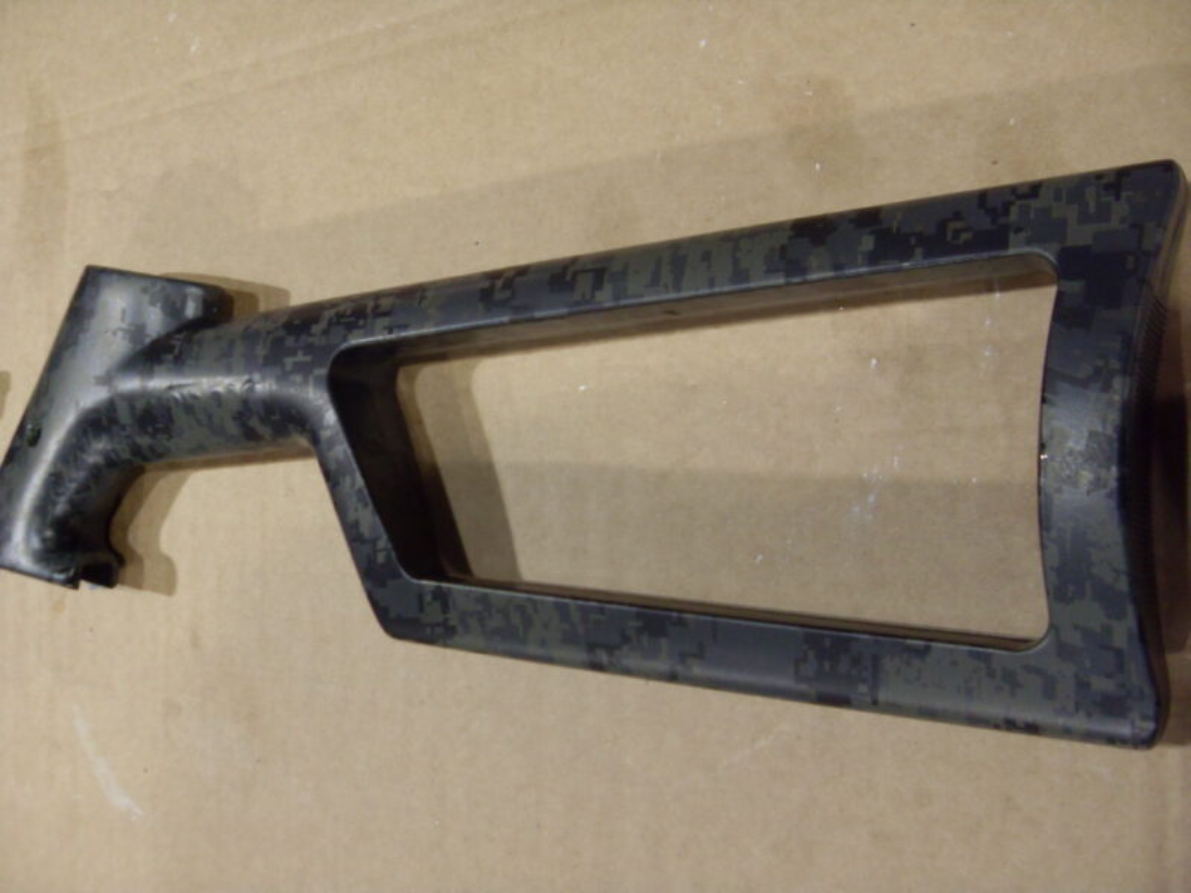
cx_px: 596
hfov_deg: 52.6
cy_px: 446
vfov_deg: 40.7
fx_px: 1204
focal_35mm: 35
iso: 200
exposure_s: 1/30
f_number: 2.8
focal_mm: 6.3
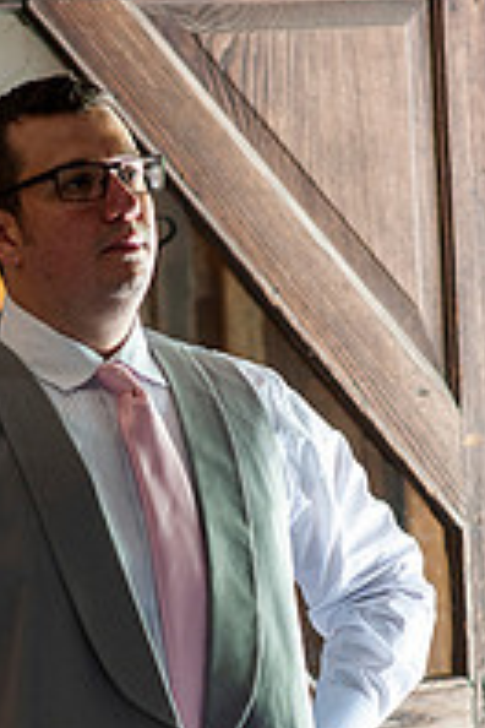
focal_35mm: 193
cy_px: 544
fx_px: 3900
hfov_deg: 7.1
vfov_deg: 10.6
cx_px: 101
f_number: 2.8
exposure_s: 1/160
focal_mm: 85
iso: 1000
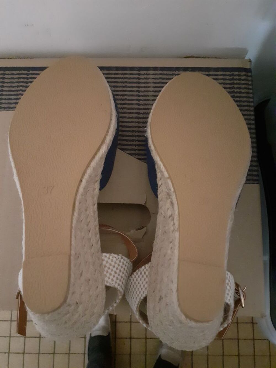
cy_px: 184
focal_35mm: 27
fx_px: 287
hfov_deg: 51.4
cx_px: 138
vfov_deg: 65.3
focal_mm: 3.6
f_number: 1.9
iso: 1250
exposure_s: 1/13
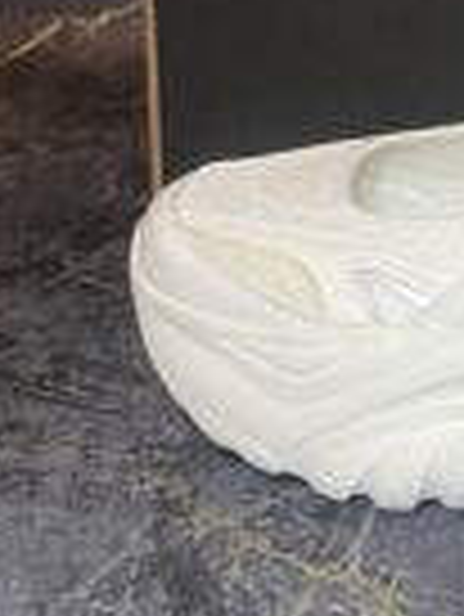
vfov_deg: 22.9
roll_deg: +0.6
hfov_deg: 18.0
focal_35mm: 76
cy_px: -175
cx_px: 617
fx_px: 1356
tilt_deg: -8.9
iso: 125
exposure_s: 1/66
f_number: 1.5
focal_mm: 5.7
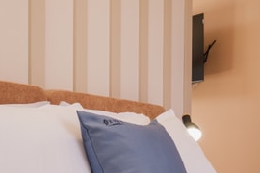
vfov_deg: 26.2
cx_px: 84
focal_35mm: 50
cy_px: 151
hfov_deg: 39.1
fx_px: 361
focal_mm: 18.2
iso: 320
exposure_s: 1/20
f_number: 8
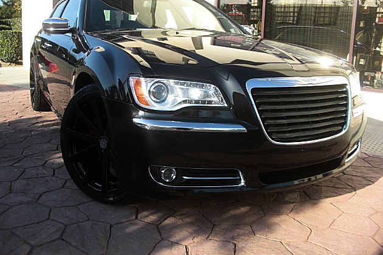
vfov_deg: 35.0
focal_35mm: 38
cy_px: 114
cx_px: 190
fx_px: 404
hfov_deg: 50.7
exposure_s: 1/250
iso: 50
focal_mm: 6.3
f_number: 2.8
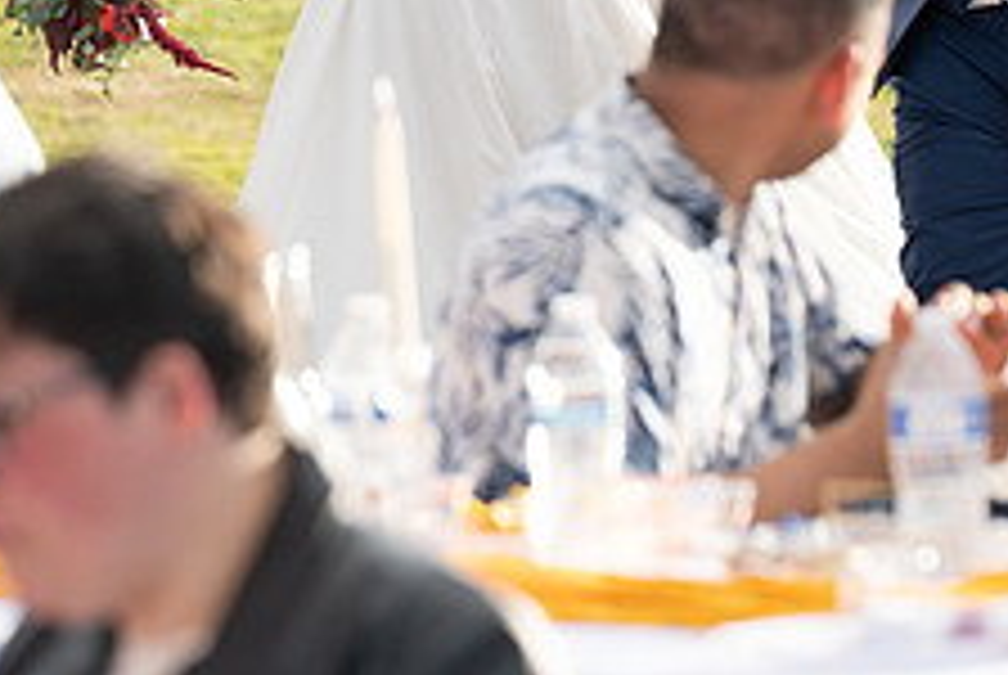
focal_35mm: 381
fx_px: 10682
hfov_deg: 5.4
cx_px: 446
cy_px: -77
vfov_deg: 3.6
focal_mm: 135
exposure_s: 1/1600
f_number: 4.5
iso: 400
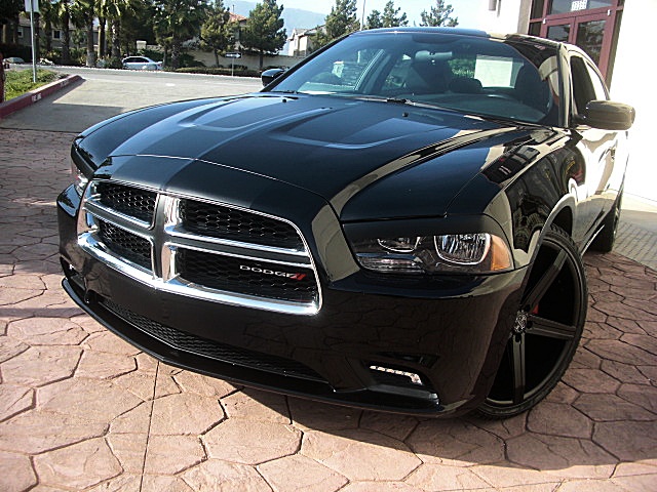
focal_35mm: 36
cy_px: 246
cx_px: 328
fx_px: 683
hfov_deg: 51.4
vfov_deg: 39.7
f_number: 2.8
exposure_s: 1/320
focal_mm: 6.3
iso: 50
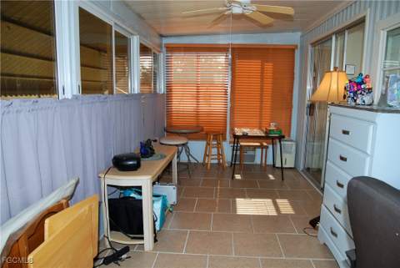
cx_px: 200
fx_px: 267
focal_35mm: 24
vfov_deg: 53.2
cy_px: 134
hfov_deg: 73.7
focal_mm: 16
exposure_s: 1/60
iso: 200
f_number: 4
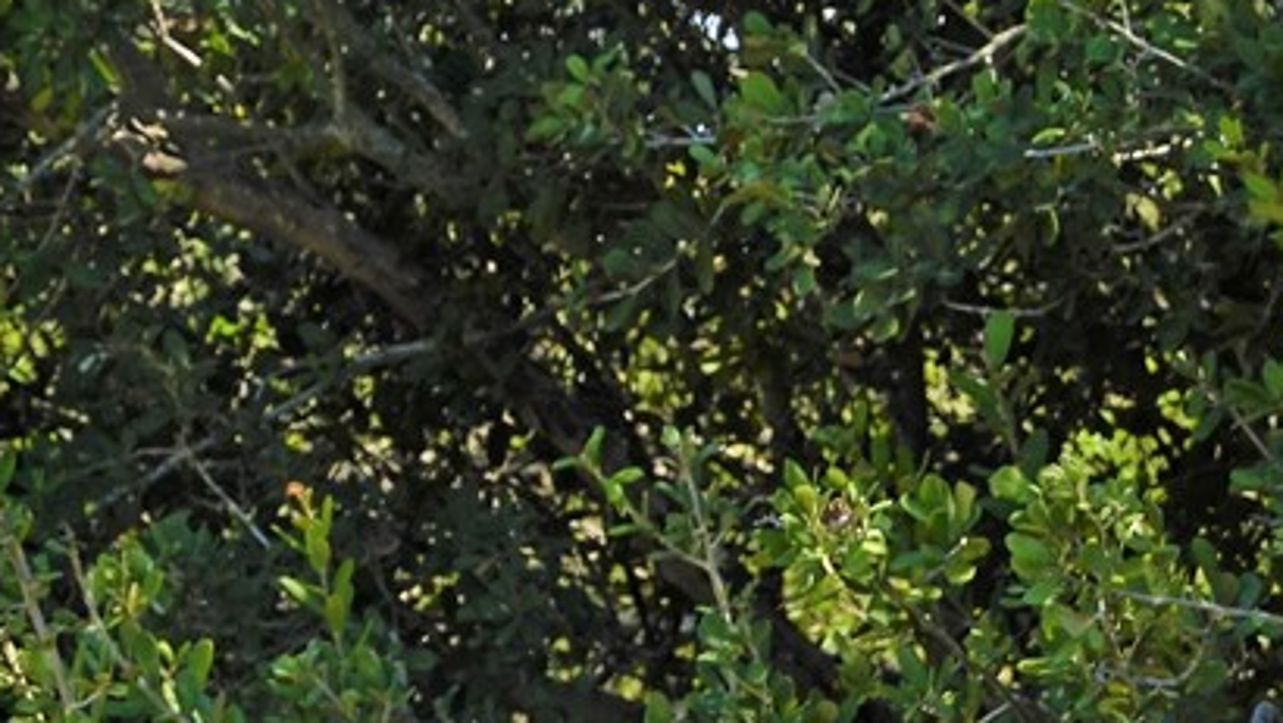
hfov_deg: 9.2
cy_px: -366
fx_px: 7930
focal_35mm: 233
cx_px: -91
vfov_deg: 5.2
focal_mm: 30.85
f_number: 5.6
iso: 100
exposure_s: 1/250
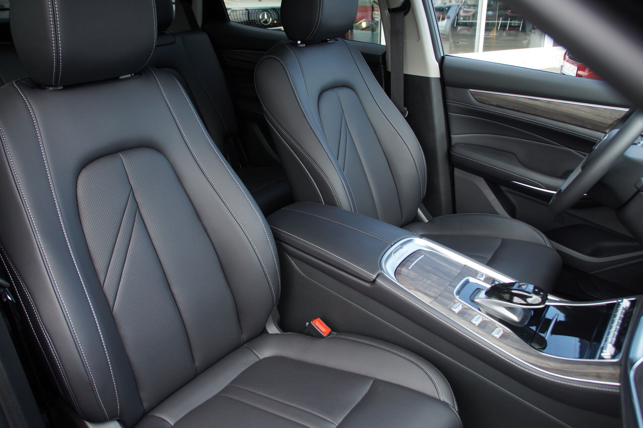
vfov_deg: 47.9
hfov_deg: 67.4
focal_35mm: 27
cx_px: 322
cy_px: 214
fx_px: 482
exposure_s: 1/80
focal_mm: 18
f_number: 4.5
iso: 100
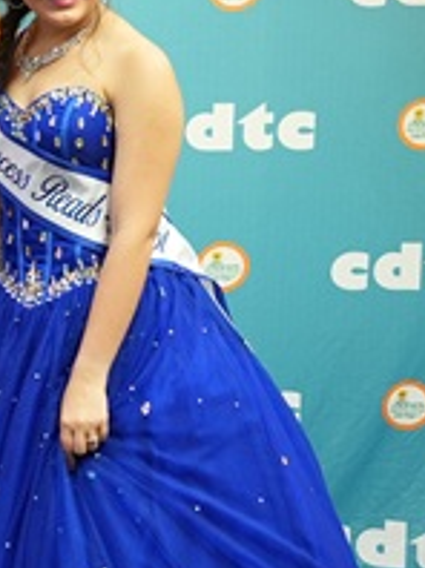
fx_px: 1673
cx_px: -319
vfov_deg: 19.0
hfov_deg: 13.2
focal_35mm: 102
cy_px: 75
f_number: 3.5
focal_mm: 35
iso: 1000
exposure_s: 1/50
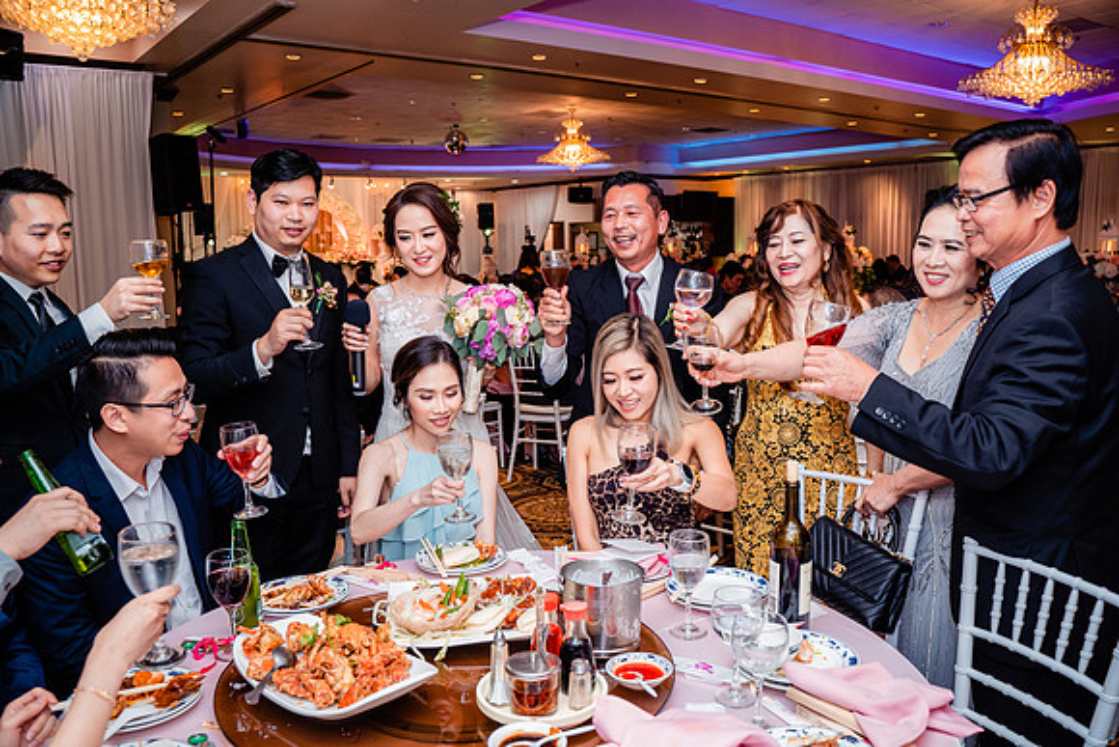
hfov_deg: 65.5
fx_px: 870
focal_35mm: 28
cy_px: 374
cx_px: 560
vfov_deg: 46.4
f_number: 4.5
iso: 1600
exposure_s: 1/160
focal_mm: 28
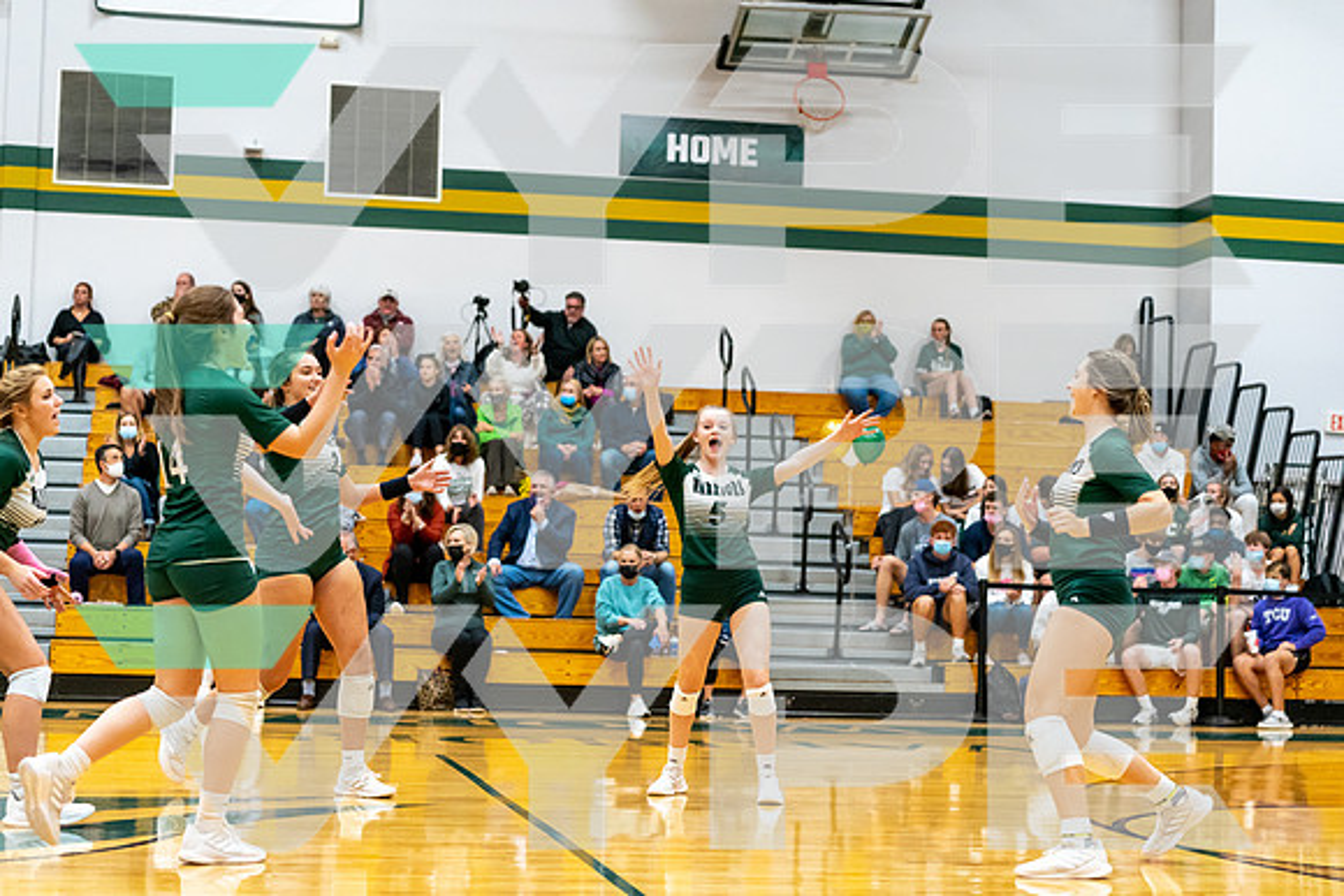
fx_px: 2614
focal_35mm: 70
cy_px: 448
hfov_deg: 28.8
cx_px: 672
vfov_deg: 19.5
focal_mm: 70
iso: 3200
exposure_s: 1/1250
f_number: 2.8
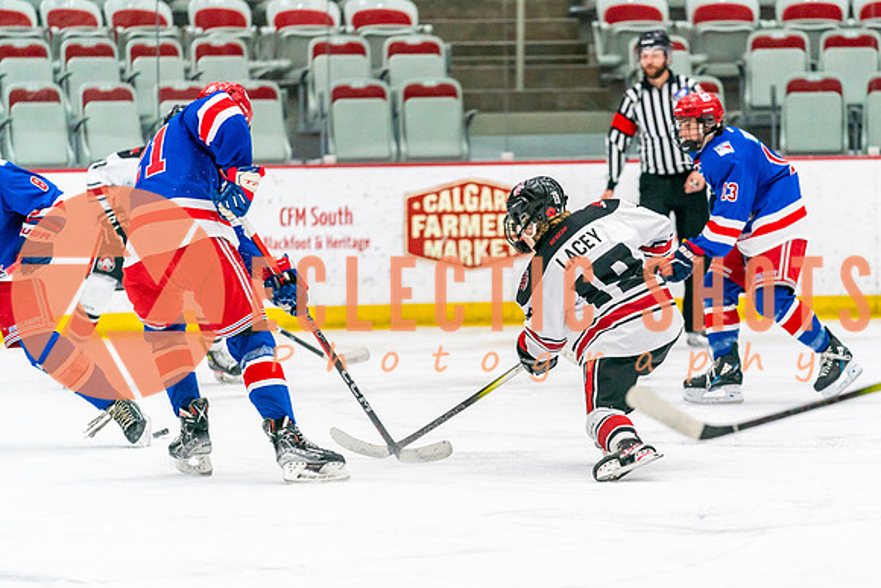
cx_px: 516
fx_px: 5800
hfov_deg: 8.7
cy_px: 300
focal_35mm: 237
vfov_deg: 5.8
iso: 3200
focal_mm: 200
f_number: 2.8
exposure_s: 1/1250
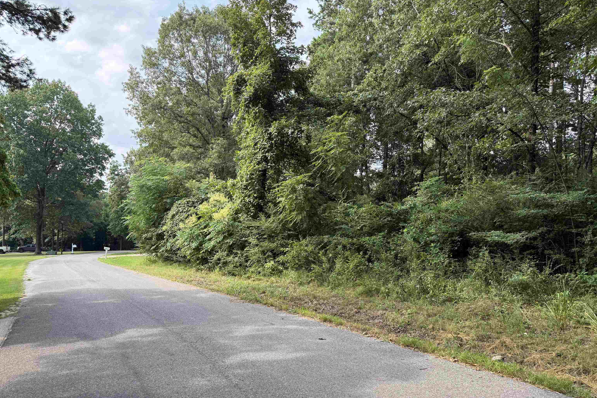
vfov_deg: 51.2
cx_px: 298
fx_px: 415
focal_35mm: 25
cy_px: 222
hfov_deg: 71.5
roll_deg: -0.5
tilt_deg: -0.6
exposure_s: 1/805
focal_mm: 6.76
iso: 100
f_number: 1.78
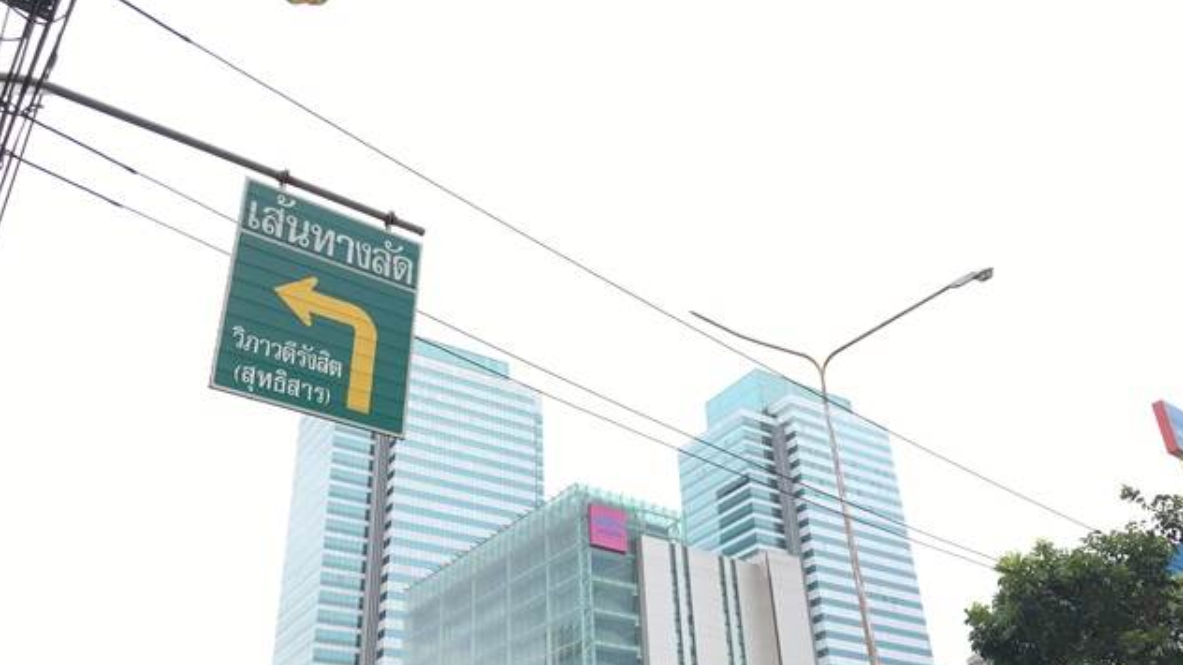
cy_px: 446
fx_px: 1003
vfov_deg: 36.3
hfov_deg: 61.0
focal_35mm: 32
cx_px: 590
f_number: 2.2
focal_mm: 4.15
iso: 25
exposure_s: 1/475
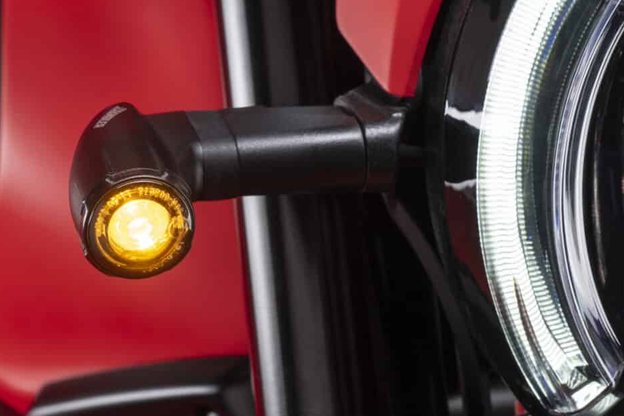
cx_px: 293
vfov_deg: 9.7
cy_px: 88
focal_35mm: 141
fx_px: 2444
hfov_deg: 14.6
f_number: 11
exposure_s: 1/40
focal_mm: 64
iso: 100
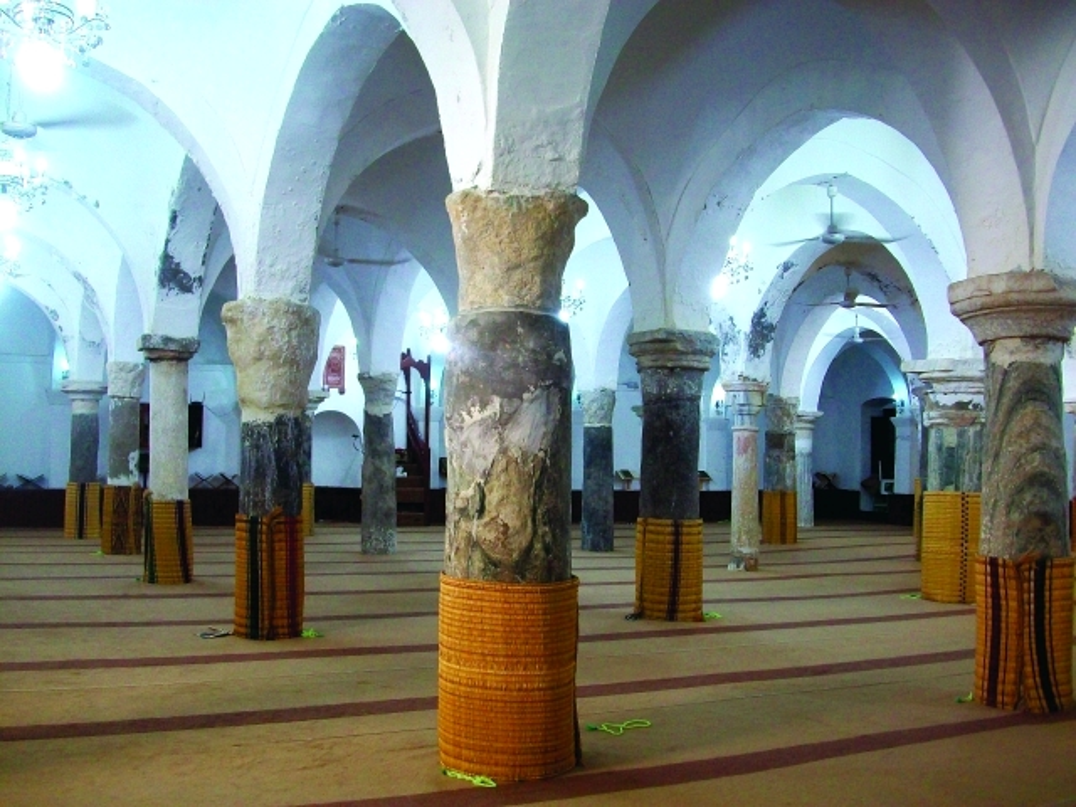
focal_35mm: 34
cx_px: 538
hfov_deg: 54.0
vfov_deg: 41.8
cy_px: 404
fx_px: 1057
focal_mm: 5.7
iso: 160
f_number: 2.8
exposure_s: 1/30
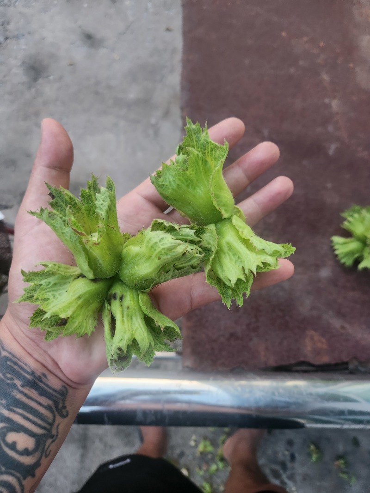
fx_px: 328
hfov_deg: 58.9
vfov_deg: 73.9
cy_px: 246
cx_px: 185
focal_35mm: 23
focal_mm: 5.4
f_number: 1.8
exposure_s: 1/24
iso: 500
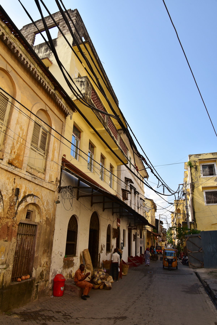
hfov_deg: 53.2
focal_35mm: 24
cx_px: 108
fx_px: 217
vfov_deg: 73.7
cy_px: 162
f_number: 11
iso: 400
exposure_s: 1/400
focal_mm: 24
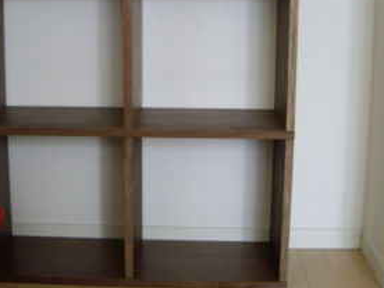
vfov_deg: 23.5
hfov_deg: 31.2
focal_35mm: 62
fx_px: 688
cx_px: 175
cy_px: 93
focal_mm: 6.2
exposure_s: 1/30
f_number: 2.7
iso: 200
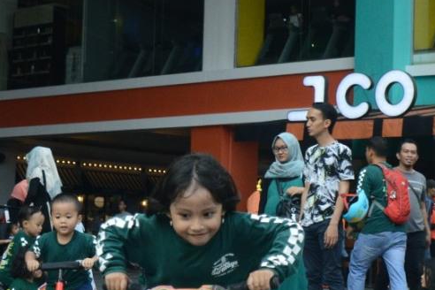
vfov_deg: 10.7
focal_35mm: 128
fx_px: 1547
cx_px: 215
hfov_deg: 16.0
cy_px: 243
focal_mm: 42
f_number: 5
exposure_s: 1/320
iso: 1600
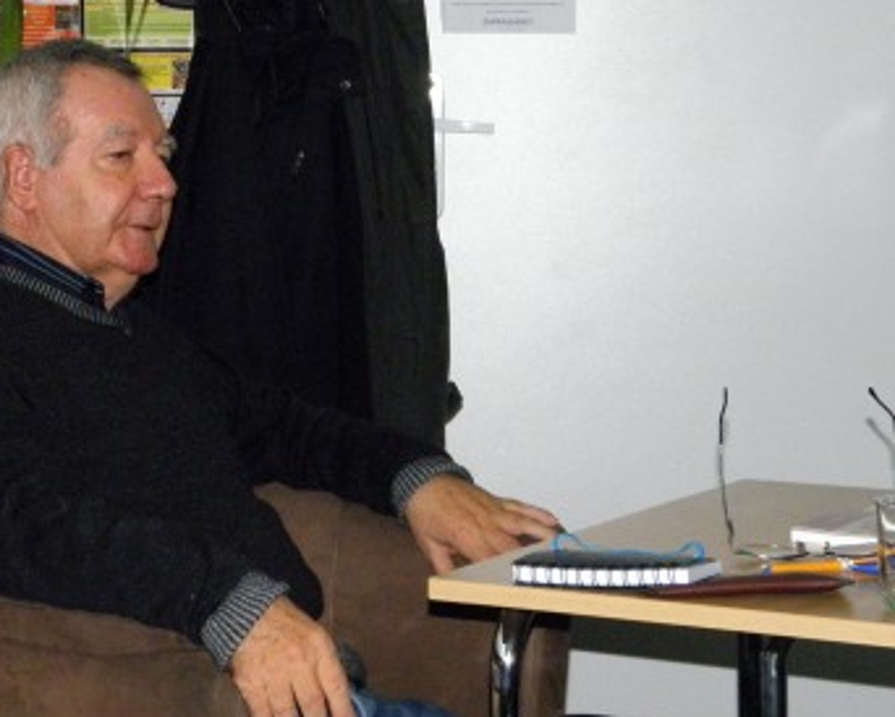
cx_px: 510
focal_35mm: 77
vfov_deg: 19.9
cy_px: 355
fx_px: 2041
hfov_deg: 24.7
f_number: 4.1
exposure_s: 1/125
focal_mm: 9.7
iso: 400
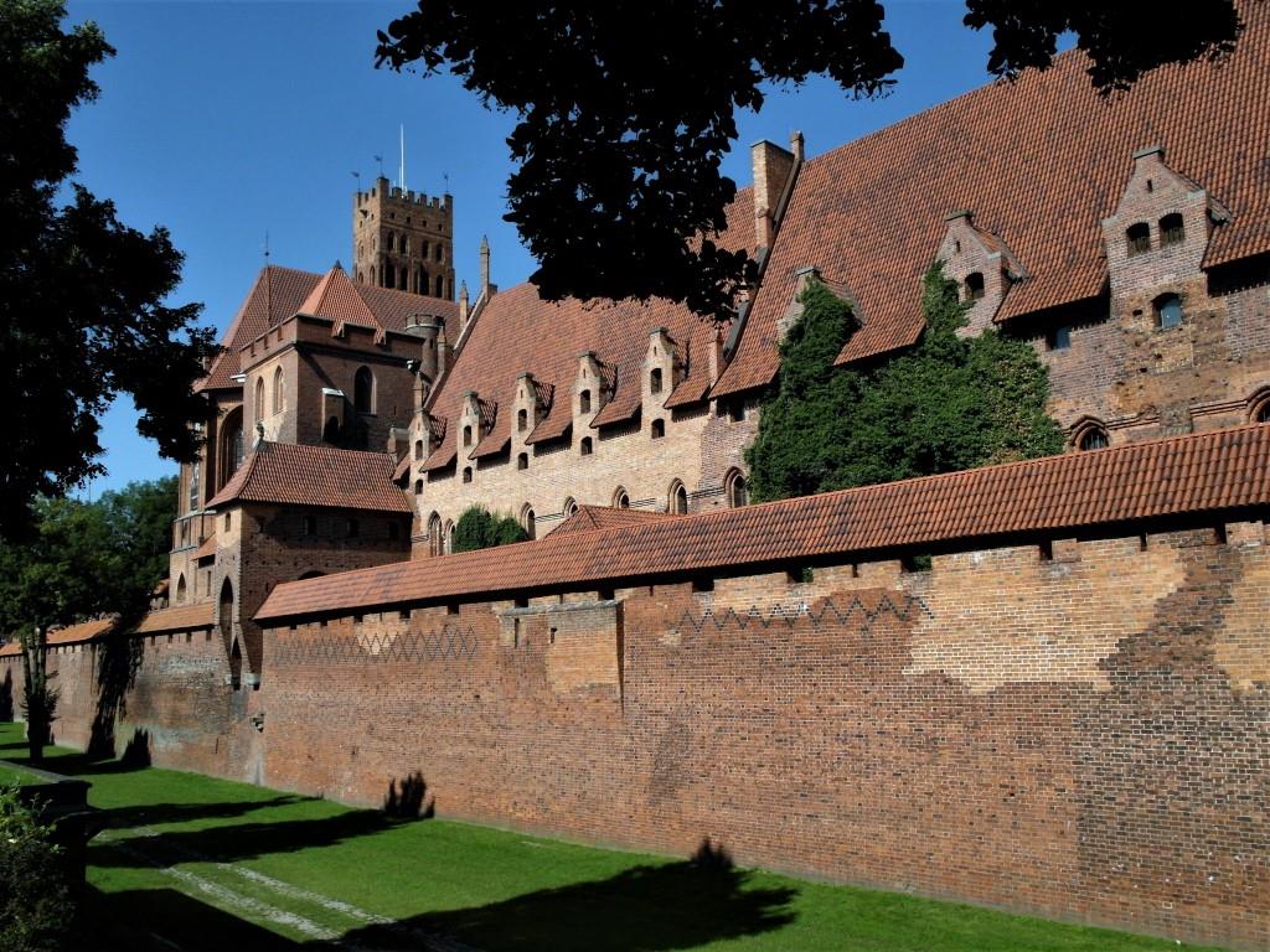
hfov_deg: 60.0
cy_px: 476
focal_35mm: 30
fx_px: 1101
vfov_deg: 46.8
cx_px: 635
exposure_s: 1/1500
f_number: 5.2
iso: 200
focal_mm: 6.5
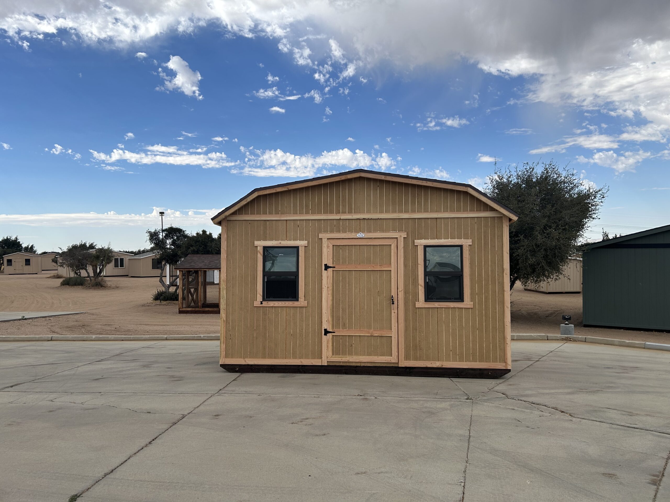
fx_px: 503
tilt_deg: -0.9
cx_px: 335
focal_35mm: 26
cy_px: 251
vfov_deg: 53.1
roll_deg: +2.2
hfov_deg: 67.3
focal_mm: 5.7
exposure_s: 1/3571
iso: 50
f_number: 1.5
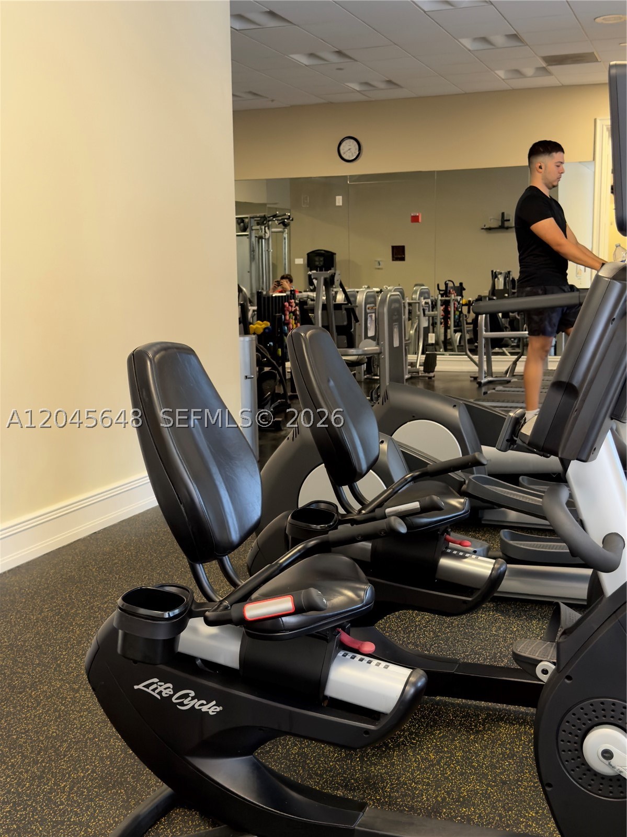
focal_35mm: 44
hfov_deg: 32.9
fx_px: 1063
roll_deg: +0.8
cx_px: 314
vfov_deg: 43.0
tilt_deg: -8.5
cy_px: 418
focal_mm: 6.76
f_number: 1.78
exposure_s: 1/59
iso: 250
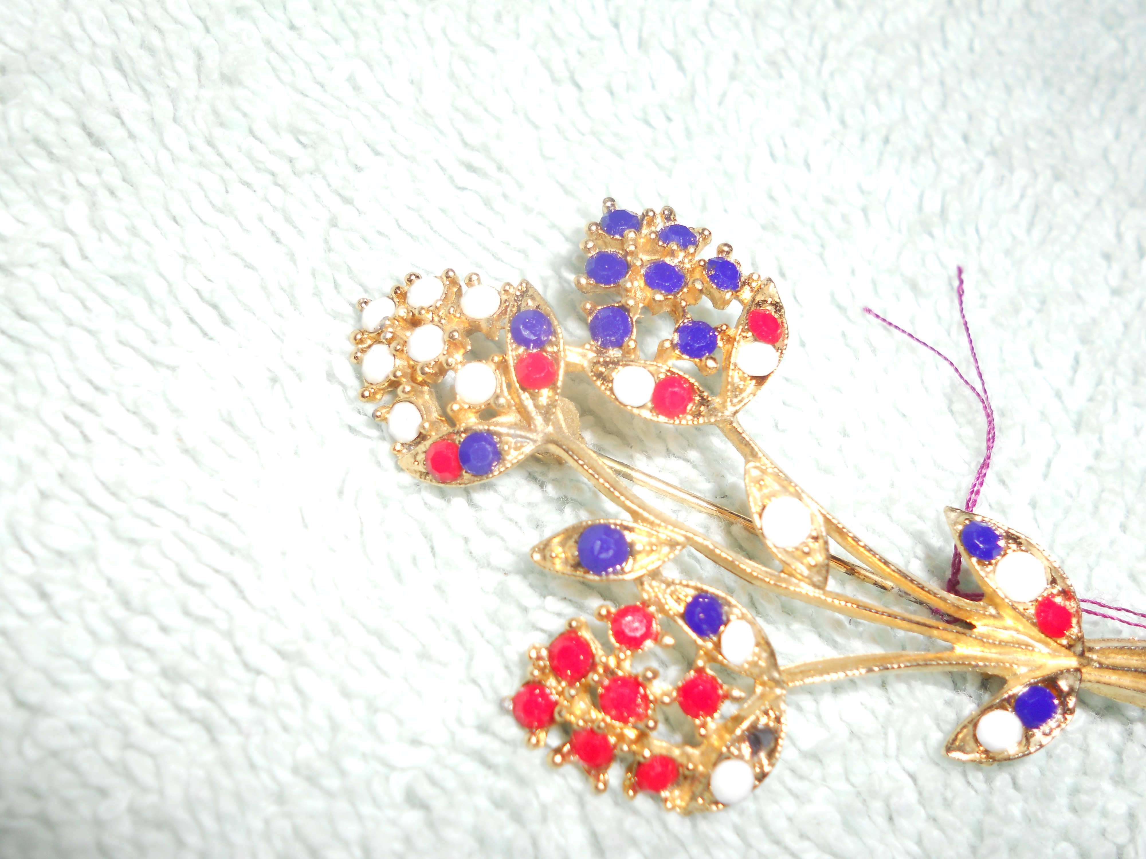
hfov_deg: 56.8
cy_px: 430
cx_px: 573
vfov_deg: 44.2
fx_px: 1059
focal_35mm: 32
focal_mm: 5.8
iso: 80
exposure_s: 1/25
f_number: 8.8
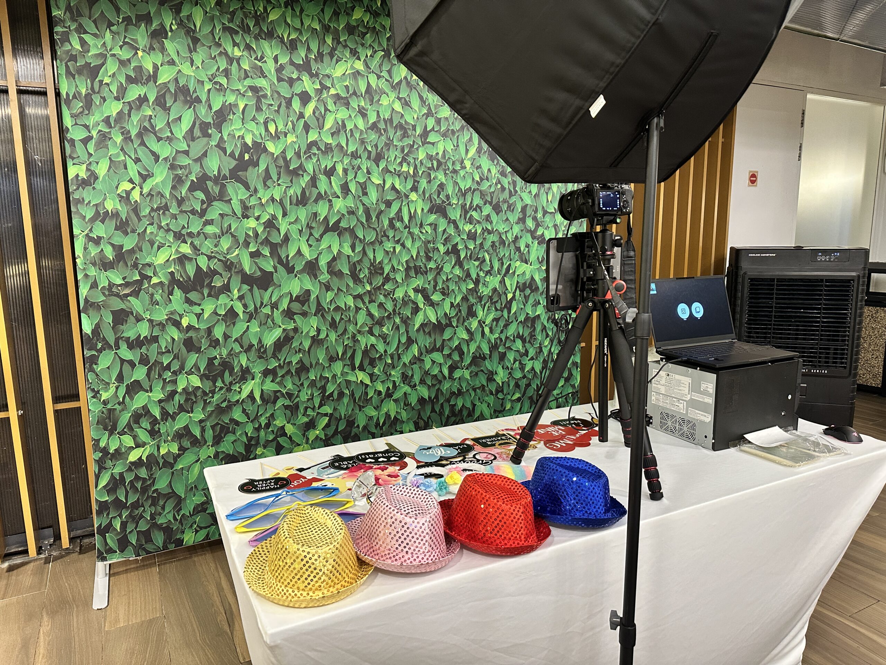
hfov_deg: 71.6
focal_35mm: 24
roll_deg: +0.4
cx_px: 443
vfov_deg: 56.8
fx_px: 614
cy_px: 332
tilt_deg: -9.5
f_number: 1.78
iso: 320
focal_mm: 6.86
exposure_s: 1/50
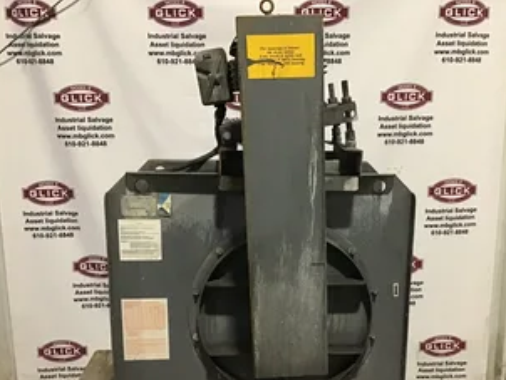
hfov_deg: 45.7
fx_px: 600
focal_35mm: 41
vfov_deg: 34.9
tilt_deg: -14.2
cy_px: 249
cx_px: 280
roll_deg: -1.3
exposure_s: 1/30
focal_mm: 3.3
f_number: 2.4
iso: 200
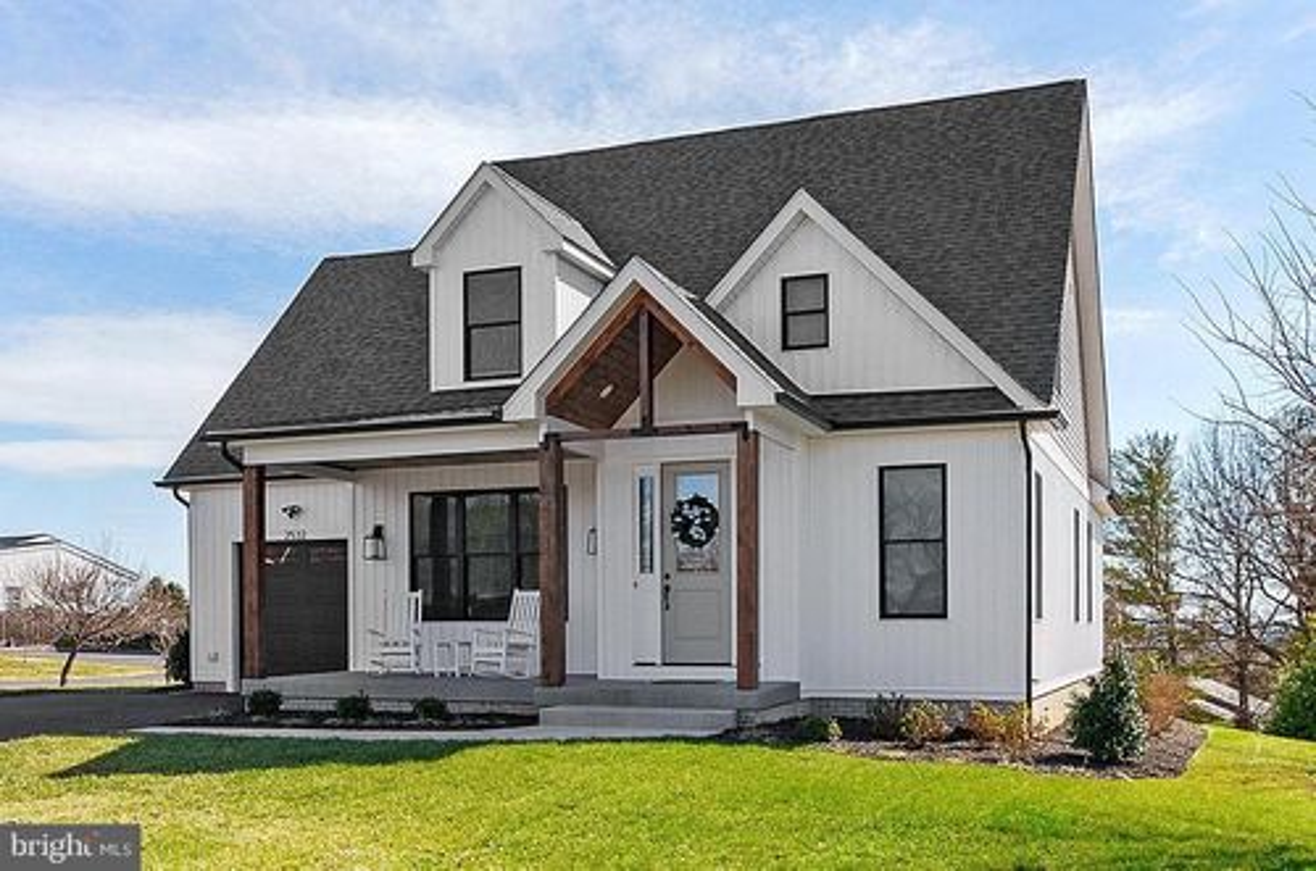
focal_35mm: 35
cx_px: 658
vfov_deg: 37.7
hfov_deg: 54.5
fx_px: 1277
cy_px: 436
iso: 640
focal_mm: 35
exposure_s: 1/500
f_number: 10
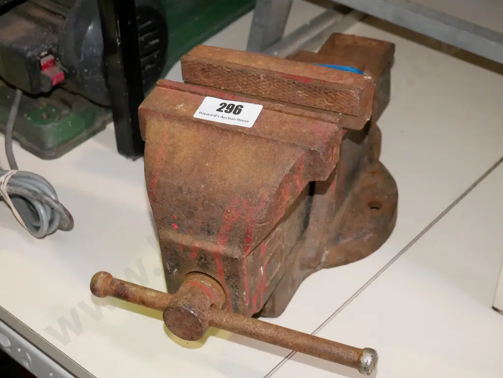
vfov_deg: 24.4
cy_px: 189
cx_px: 252
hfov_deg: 32.2
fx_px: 872
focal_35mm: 60
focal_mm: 30
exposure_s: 1/125
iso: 3200
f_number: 5.6
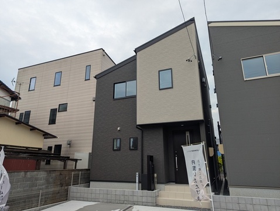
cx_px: 140
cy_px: 106
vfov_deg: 56.9
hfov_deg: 71.5
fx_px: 194
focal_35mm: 24
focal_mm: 6.81
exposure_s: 1/838
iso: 48
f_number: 1.85
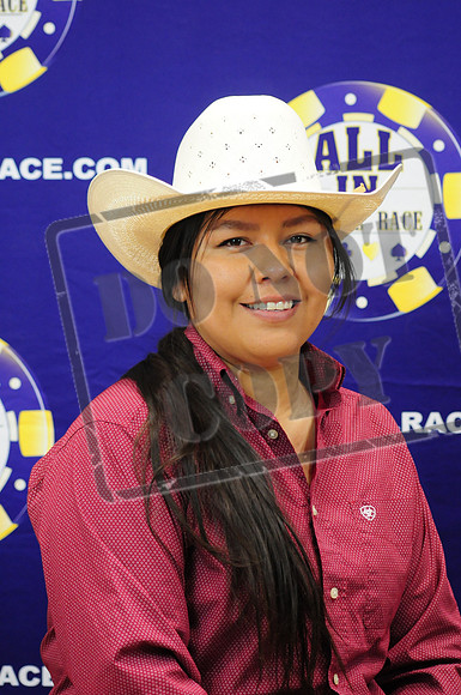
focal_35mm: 105
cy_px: 348
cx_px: 230
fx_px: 2023
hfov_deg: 13.0
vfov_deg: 19.5
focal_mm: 70
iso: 1250
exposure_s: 1/125
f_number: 4
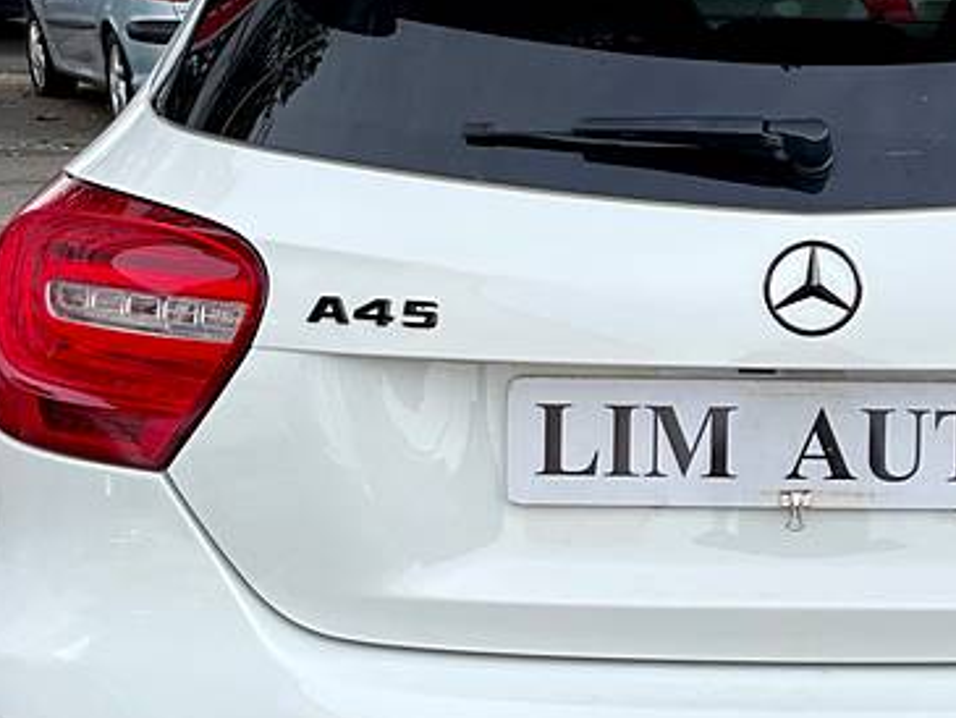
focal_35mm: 57
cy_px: 390
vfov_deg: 25.7
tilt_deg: -18.5
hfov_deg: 32.4
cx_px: 822
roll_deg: +0.0
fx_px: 1575
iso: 32
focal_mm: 4.2
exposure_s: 1/1208
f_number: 1.6
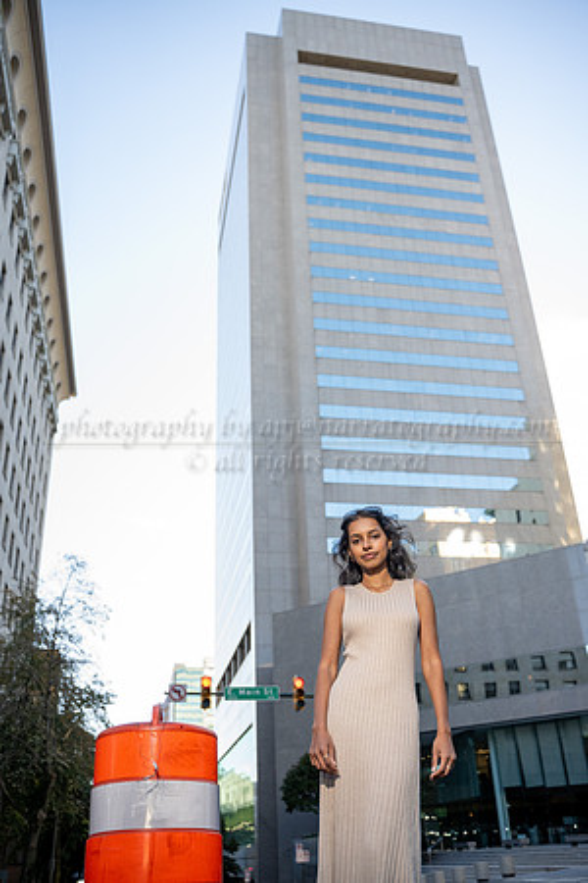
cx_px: 294
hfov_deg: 40.5
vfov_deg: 58.0
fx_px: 796
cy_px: 442
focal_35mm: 32
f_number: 2.8
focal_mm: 32.5
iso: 400
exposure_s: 1/1000
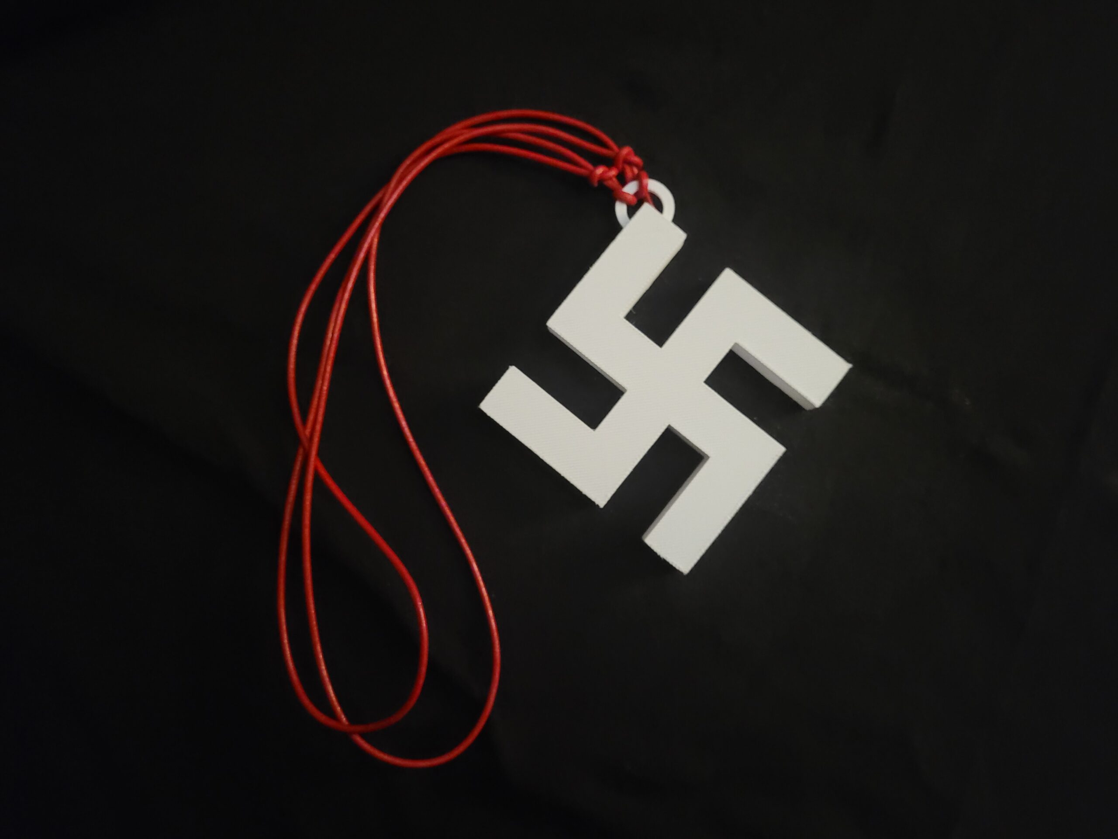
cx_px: 559
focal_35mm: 26
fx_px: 840
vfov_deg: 53.1
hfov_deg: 67.3
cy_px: 420
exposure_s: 1/10
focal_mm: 5.4
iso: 1600
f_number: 1.8
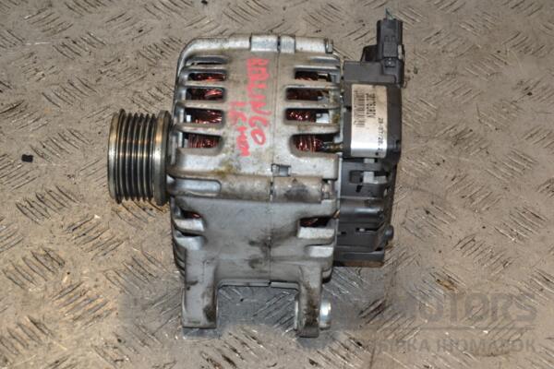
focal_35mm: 93
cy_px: 184
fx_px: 1431
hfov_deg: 21.9
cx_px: 277
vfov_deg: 14.7
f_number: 9
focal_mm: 62
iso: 800
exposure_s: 1/200
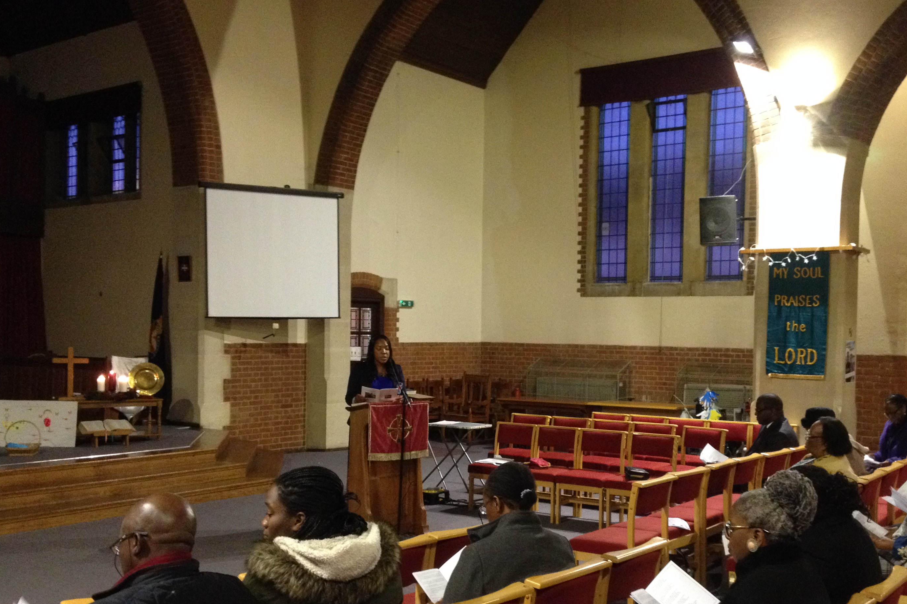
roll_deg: -1.6
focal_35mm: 43
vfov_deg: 31.1
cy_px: 359
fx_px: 1083
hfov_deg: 45.3
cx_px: 521
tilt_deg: -5.0
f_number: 2.4
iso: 400
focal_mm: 4.28
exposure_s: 1/20
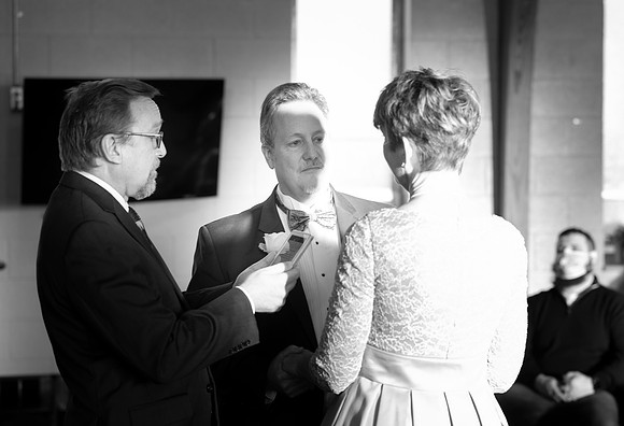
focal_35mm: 93
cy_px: 196
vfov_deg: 14.9
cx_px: 344
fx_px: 1626
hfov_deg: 21.7
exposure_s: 1/100
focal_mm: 85
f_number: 2.8
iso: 500
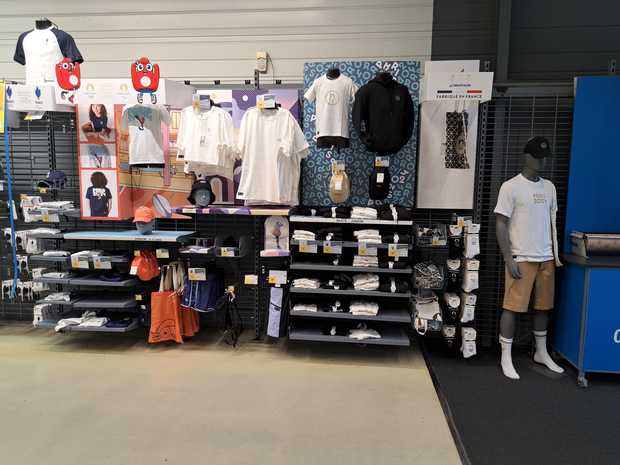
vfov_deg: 56.8
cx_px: 310
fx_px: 430
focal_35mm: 24
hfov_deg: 71.6
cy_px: 232
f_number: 1.8
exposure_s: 1/50
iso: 50
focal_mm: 5.23
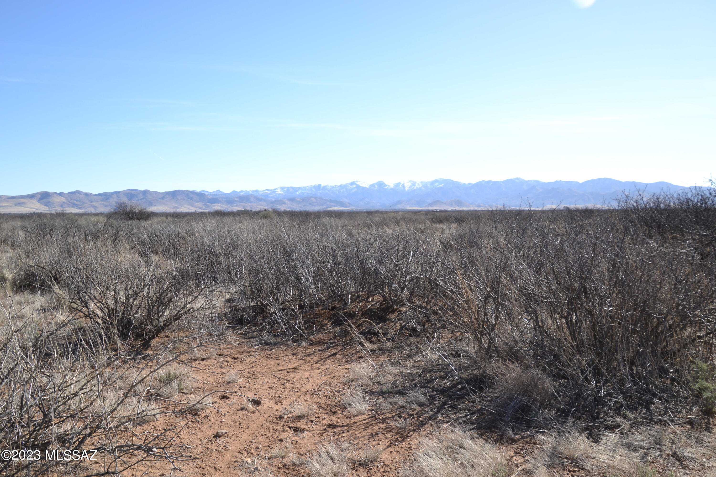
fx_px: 626
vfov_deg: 41.7
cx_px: 358
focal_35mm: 32
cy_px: 238
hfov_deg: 59.5
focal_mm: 21
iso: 100
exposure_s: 1/200
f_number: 7.1
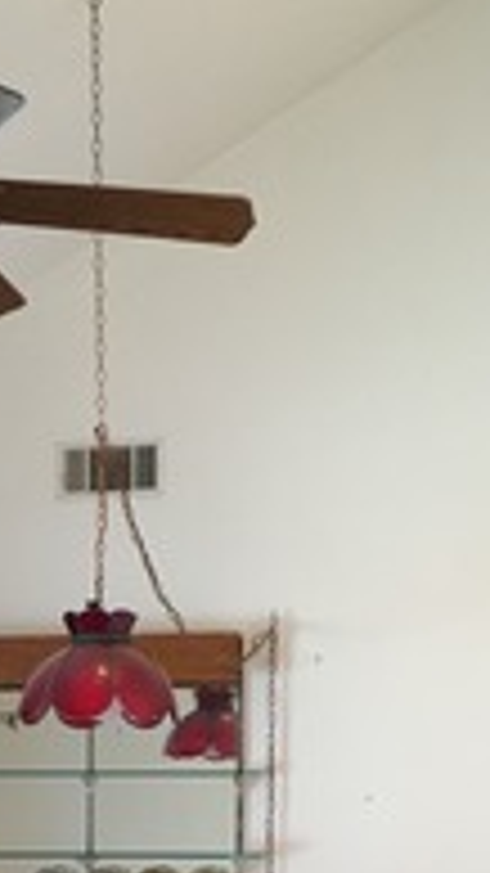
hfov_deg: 15.1
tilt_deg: -2.0
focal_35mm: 78
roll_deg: +0.0
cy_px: 896
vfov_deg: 25.7
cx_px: -54
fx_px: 1803
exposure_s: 1/30
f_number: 2.2
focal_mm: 4.15
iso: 100
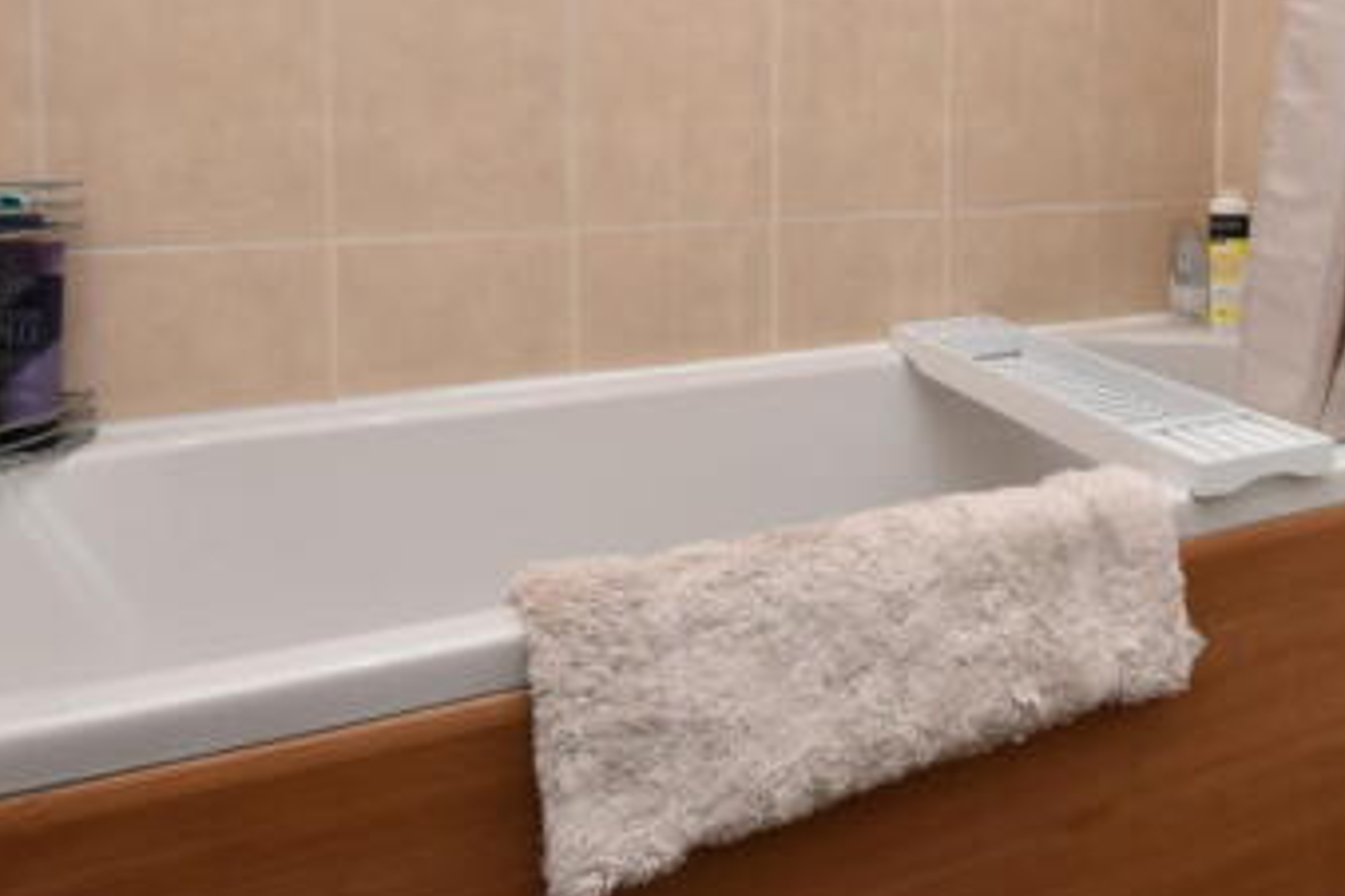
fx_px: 1083
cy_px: 105
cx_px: 970
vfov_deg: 41.7
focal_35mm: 29
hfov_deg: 60.9
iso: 640
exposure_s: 1/60
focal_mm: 10
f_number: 13
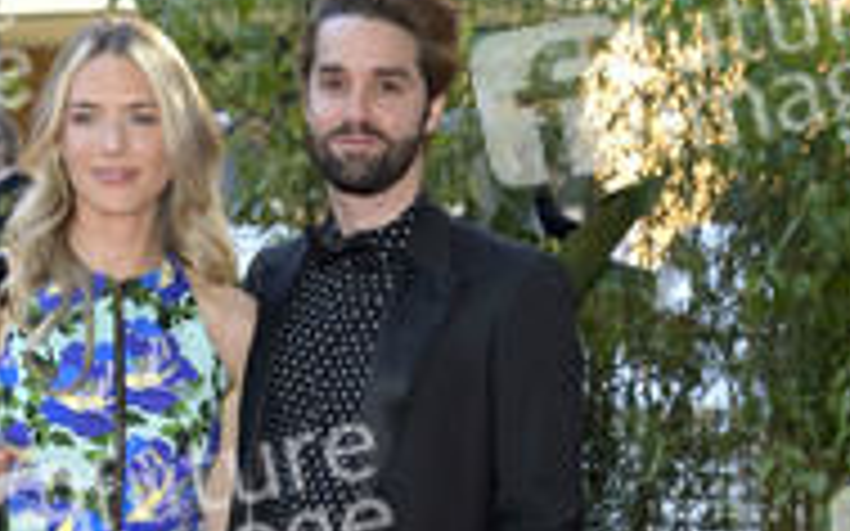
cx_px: 292
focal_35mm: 155
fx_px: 3590
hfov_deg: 13.5
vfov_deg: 8.3
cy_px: 756
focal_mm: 72
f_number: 6.3
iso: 640
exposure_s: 1/200
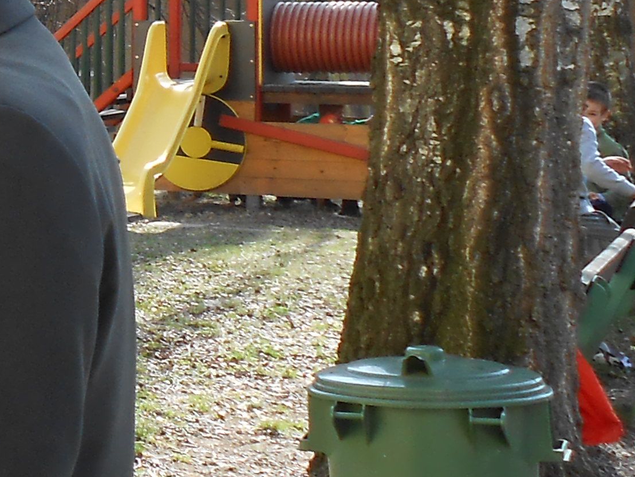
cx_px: -494
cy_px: -6
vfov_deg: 13.5
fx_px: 1981
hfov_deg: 15.7
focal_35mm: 108
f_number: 3.5
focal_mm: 4.6
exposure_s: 1/200
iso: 80
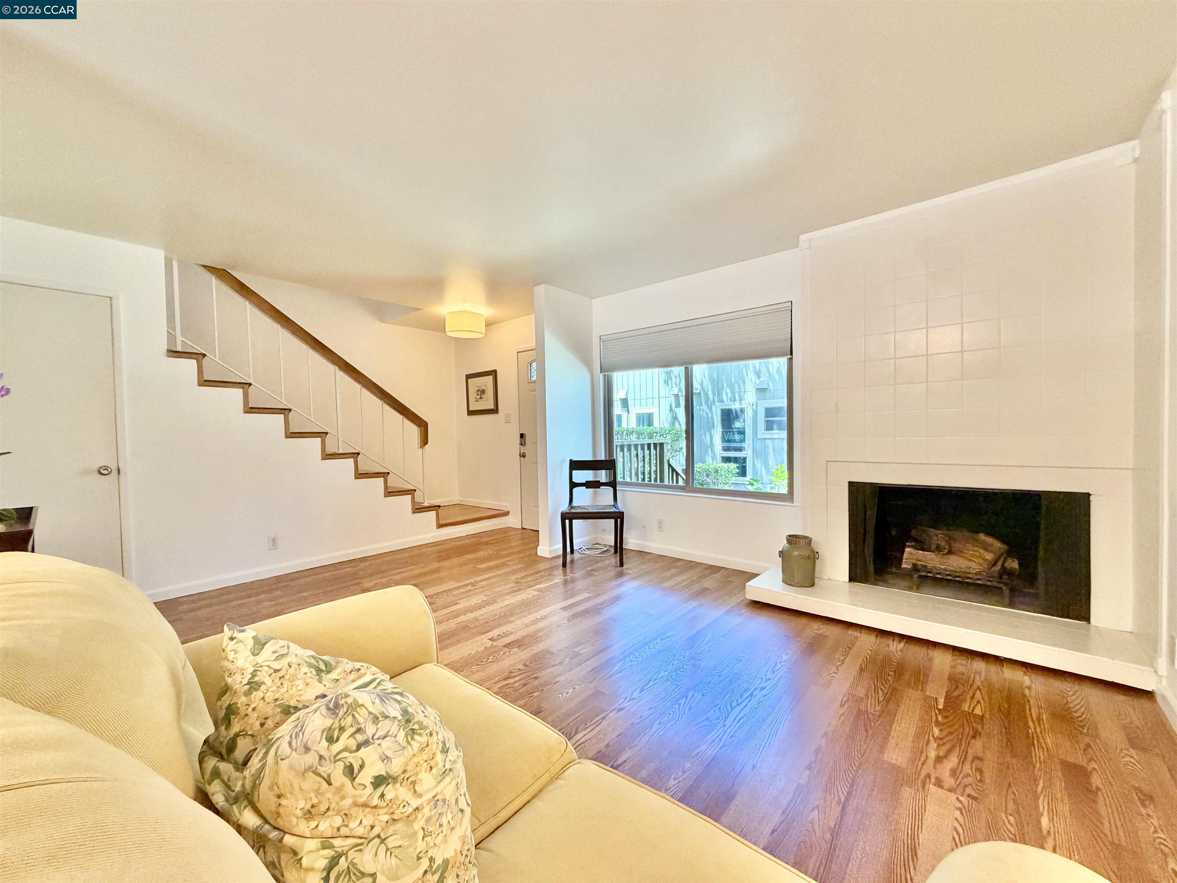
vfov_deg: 85.7
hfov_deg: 102.1
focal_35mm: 14
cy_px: 442
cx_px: 588
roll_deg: +1.4
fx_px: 476
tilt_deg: -2.3
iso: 200
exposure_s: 1/60
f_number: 2.2
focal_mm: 2.22
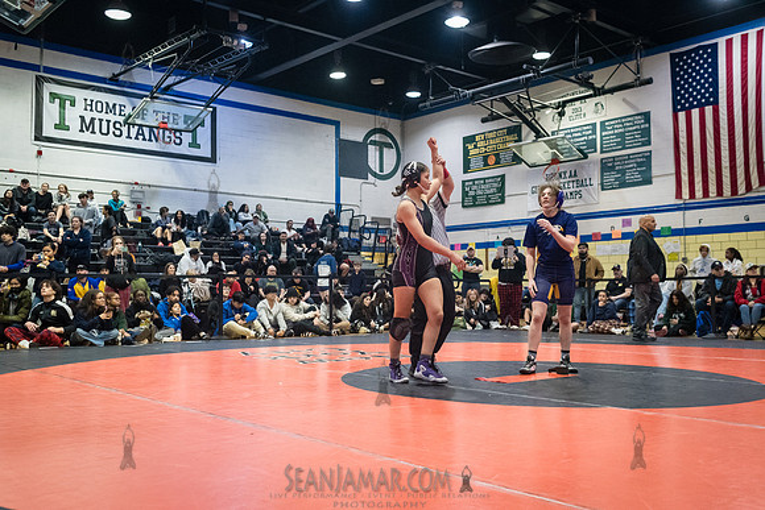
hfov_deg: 53.8
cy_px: 255
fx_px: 754
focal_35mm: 35
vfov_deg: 37.4
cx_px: 382
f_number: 4
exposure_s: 1/400
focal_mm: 35
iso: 8000
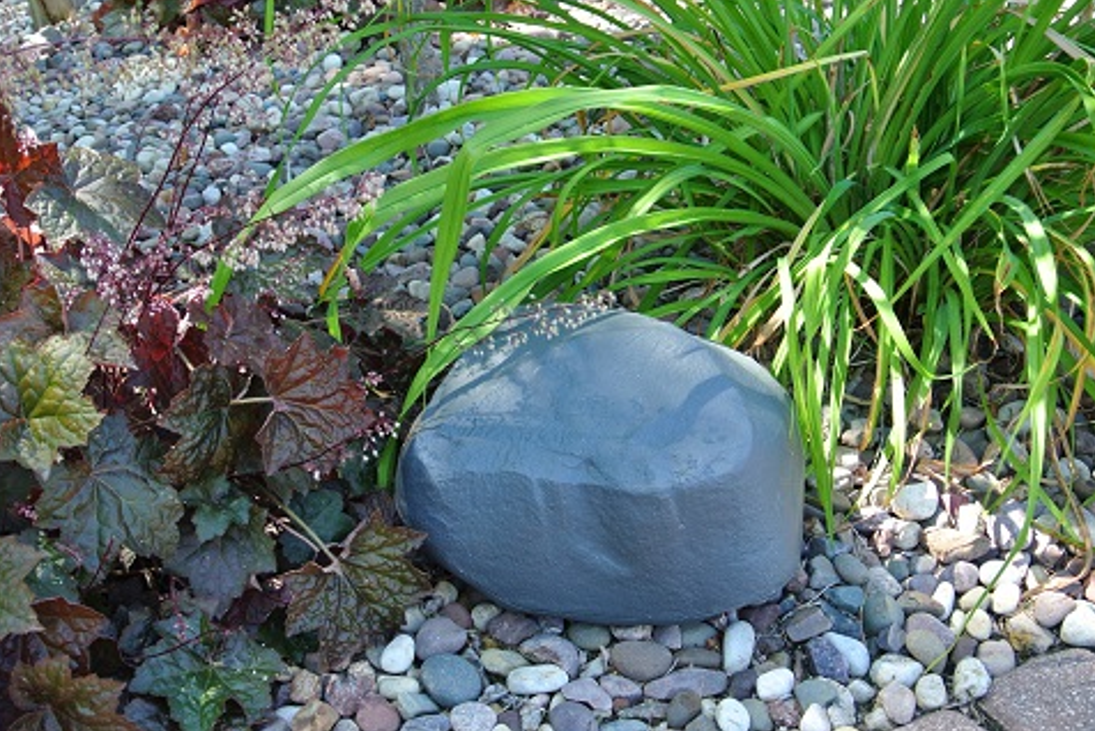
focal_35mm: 41
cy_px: 366
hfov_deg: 47.4
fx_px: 1248
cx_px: 545
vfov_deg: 32.7
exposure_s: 1/80
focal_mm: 14.5
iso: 100
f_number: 4
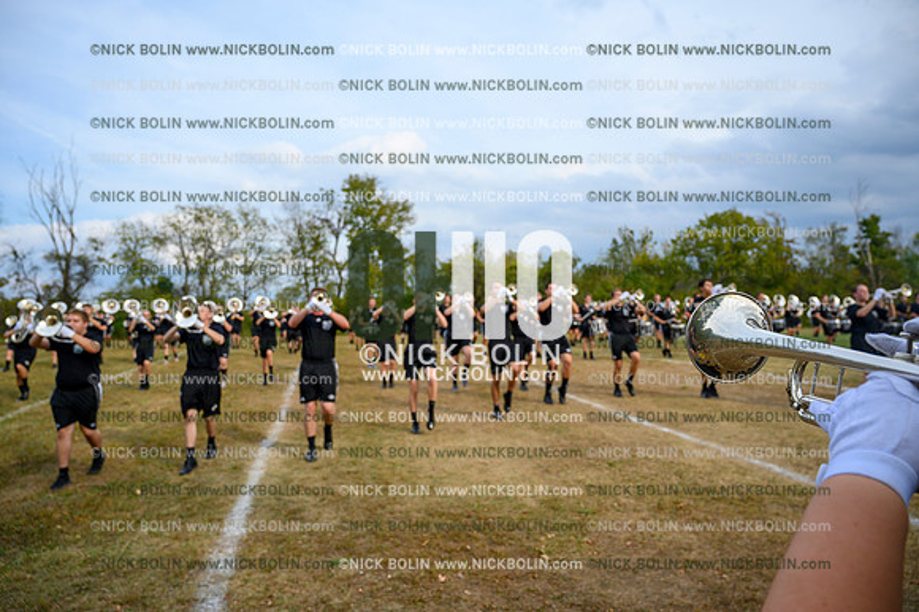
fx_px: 612
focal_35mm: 24
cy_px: 306
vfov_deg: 53.1
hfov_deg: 73.8
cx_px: 460
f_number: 4.5
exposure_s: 1/800
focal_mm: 24
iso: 200
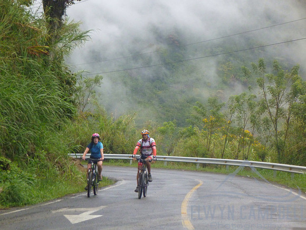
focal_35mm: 120
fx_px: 1061
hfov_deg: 16.4
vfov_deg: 12.3
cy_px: 115
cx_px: 153
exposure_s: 1/500
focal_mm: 21.3
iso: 640
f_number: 5.8
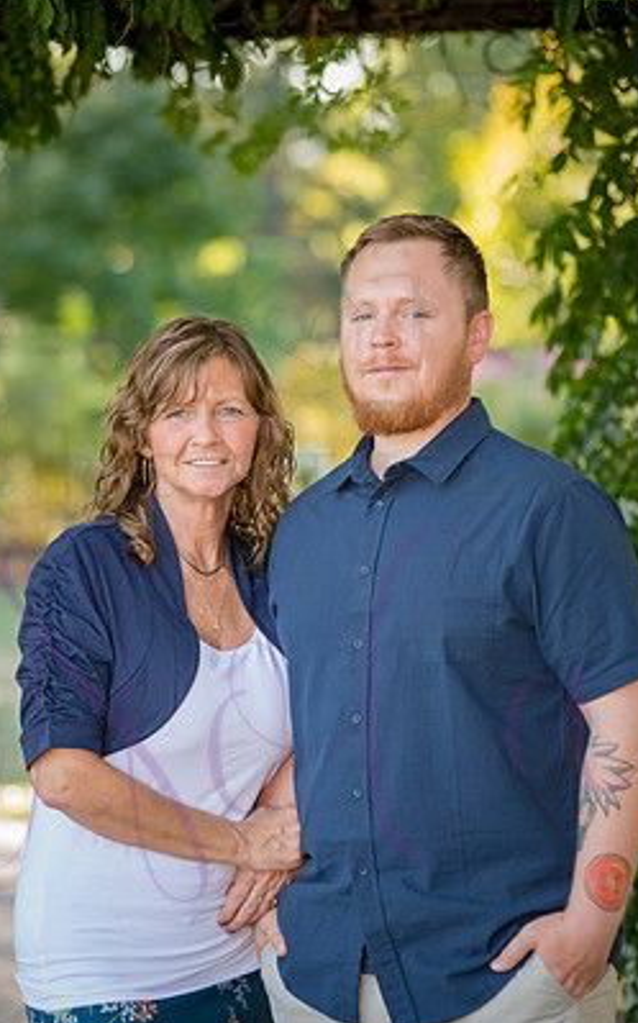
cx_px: 313
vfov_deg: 15.1
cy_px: 567
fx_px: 3843
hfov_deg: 9.5
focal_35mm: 138
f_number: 3.5
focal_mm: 120
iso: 800
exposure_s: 1/320
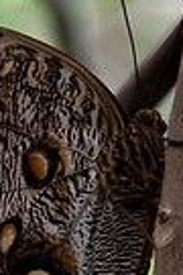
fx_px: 5718
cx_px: -25
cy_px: 228
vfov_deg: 2.7
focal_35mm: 750
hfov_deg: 1.8
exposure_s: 1/500
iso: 1250
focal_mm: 150
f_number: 6.3
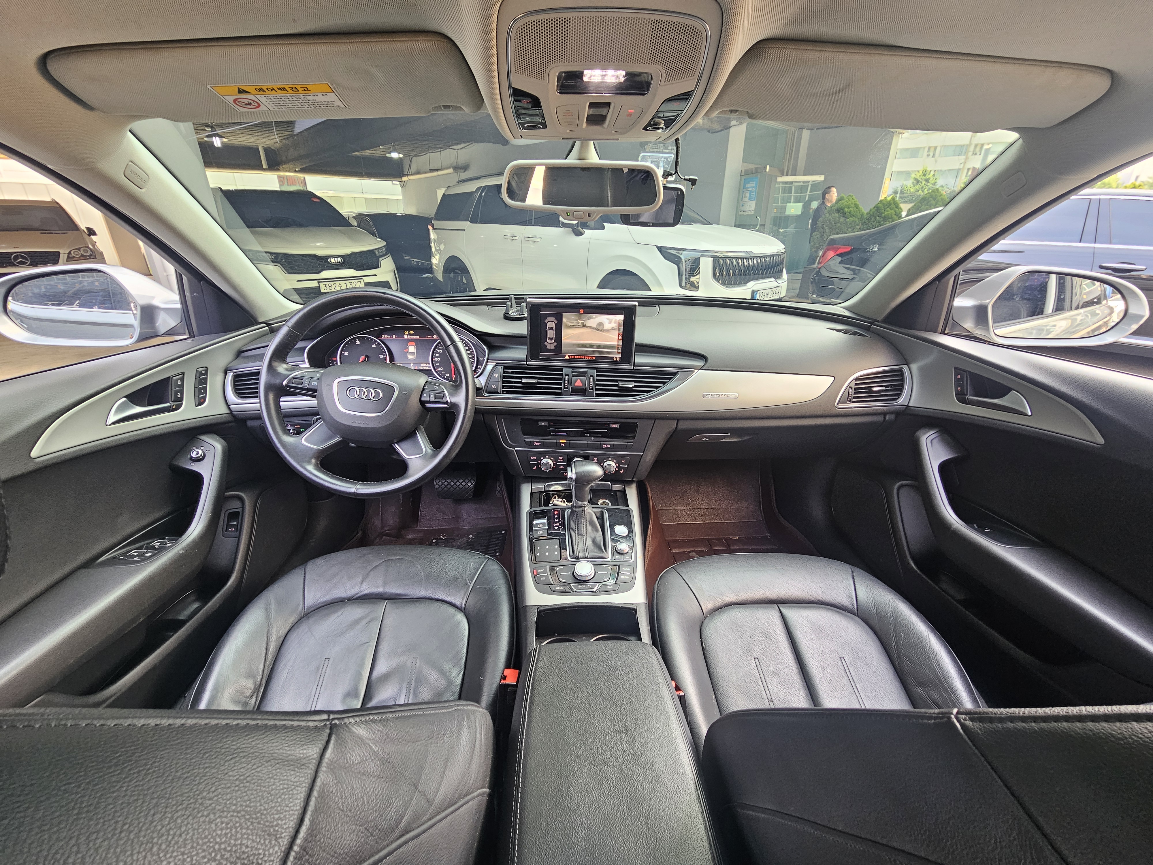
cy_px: 432
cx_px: 576
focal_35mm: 13
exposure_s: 1/65.3
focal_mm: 2.2
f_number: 2.2
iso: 125
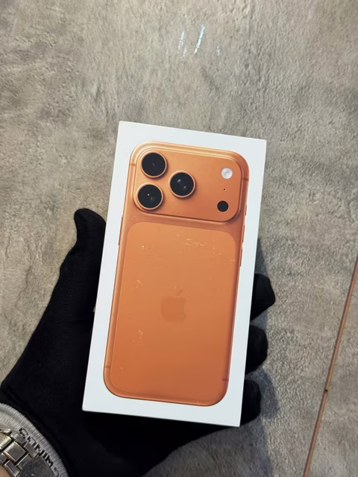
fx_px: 662
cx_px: 179
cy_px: 238
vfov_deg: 39.7
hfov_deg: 30.3
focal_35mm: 48
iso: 50
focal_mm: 6.76
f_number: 1.78
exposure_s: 1/50
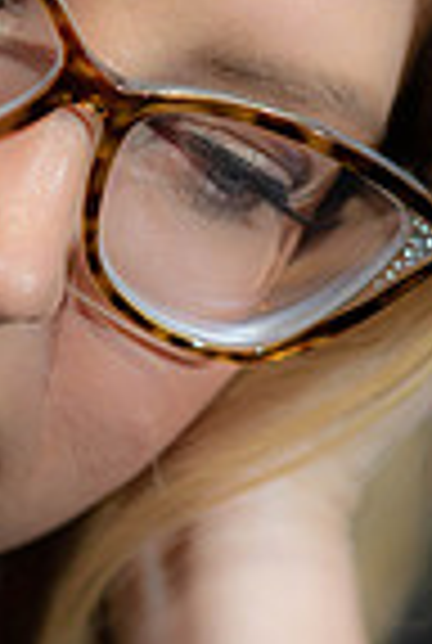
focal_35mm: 267
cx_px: -14
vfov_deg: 7.7
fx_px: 4783
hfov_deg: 5.2
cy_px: 270
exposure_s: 1/320
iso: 800
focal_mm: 85
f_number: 2.5
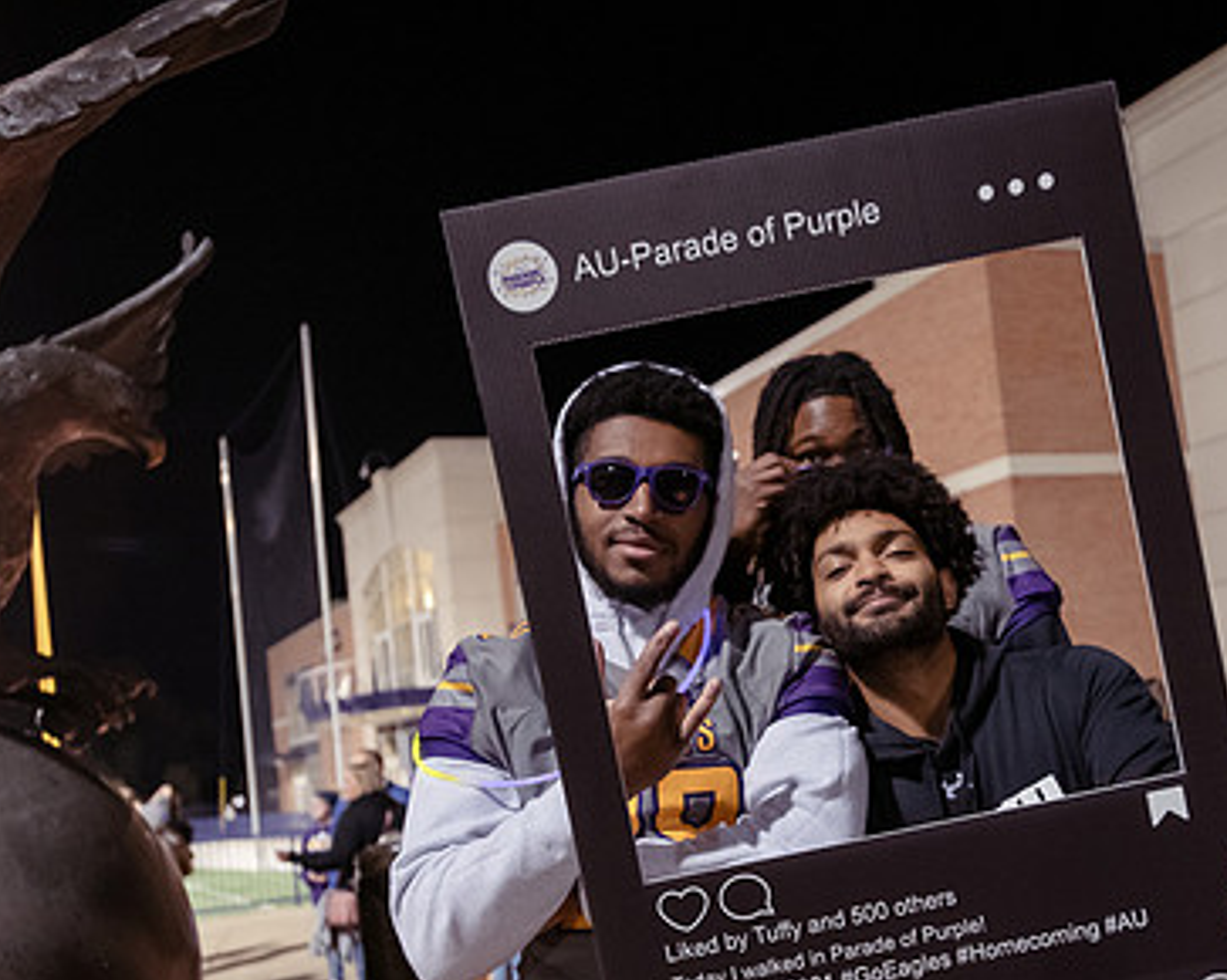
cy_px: 651
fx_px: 1633
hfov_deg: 40.7
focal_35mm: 45
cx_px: 818
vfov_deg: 33.1
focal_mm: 30
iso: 4000
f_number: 4
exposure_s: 1/80
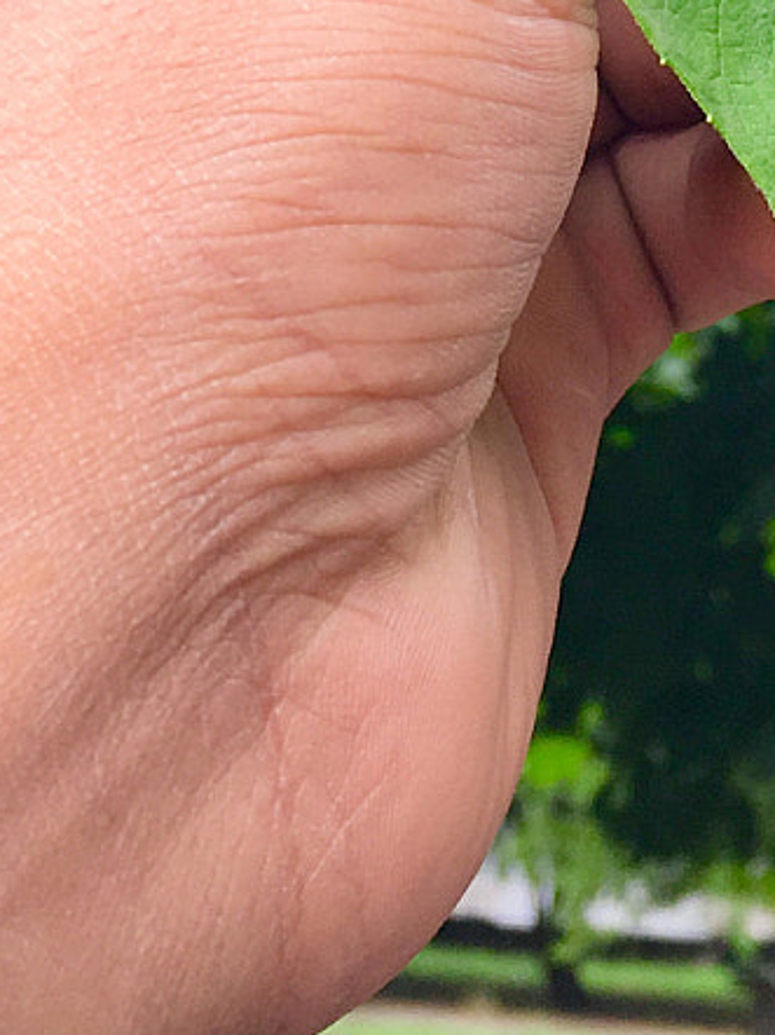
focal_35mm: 105
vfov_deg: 17.3
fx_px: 3137
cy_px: -419
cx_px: 457
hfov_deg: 14.1
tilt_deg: +21.7
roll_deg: -4.0
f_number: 2.2
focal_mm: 4.15
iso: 25
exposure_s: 1/114
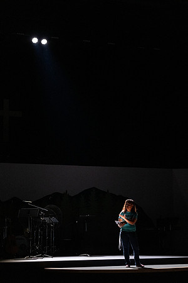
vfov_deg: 27.0
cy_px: 142
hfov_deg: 18.2
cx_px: 94
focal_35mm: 75
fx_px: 587
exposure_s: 1/125
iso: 4000
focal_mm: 50
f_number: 2.8
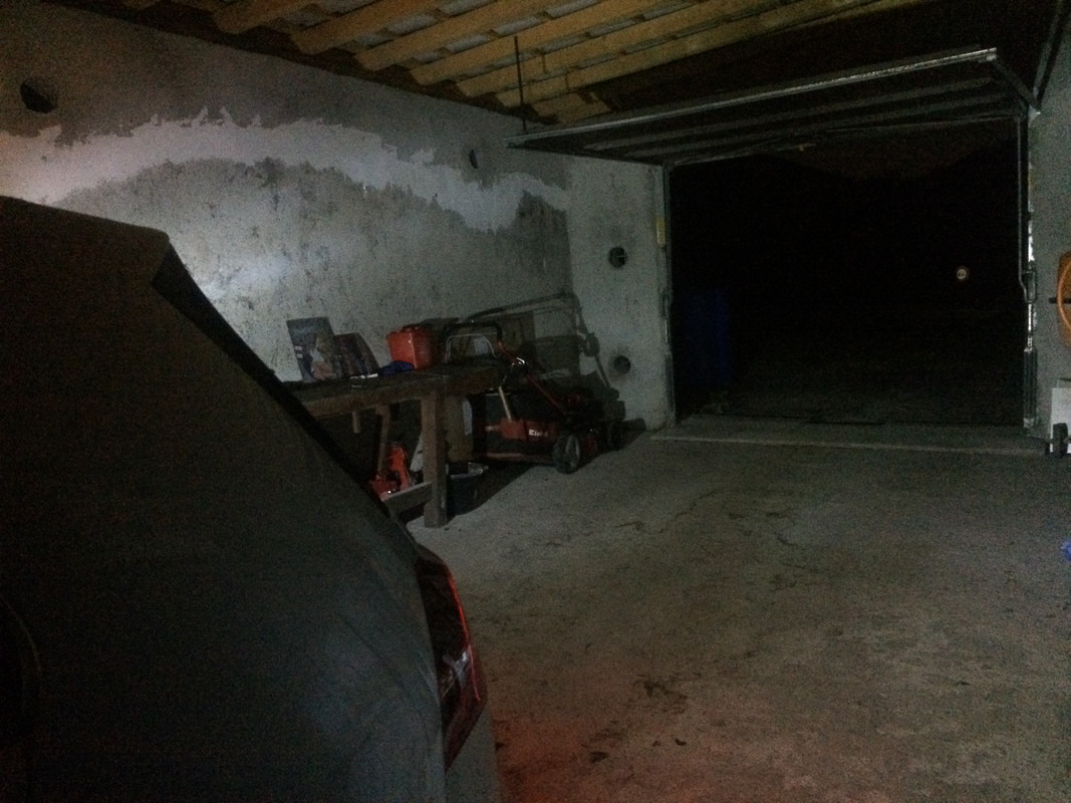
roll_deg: +4.4
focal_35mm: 29
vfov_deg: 48.2
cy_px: 402
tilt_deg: -7.7
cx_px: 536
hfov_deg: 61.7
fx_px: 897
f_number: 2.2
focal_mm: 4.15
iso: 2000
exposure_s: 1/17
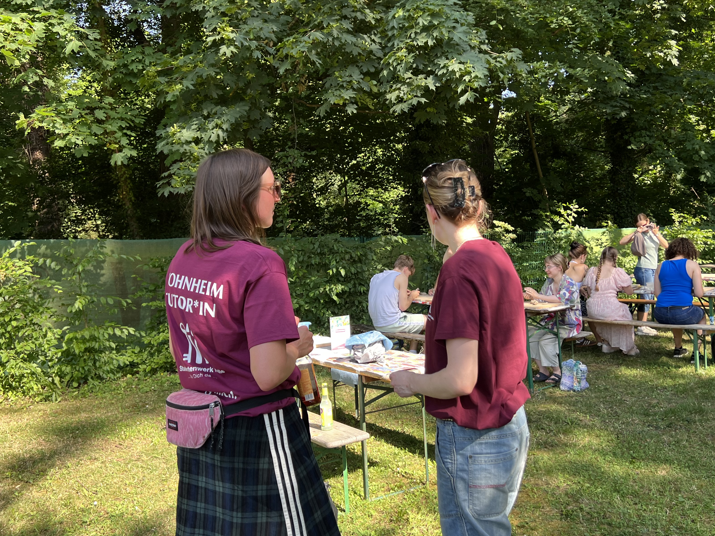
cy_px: 264
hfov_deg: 55.3
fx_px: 682
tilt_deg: +0.8
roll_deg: +1.8
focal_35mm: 33
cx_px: 391
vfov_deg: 42.9
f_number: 1.5
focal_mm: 5.7
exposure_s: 1/351
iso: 50
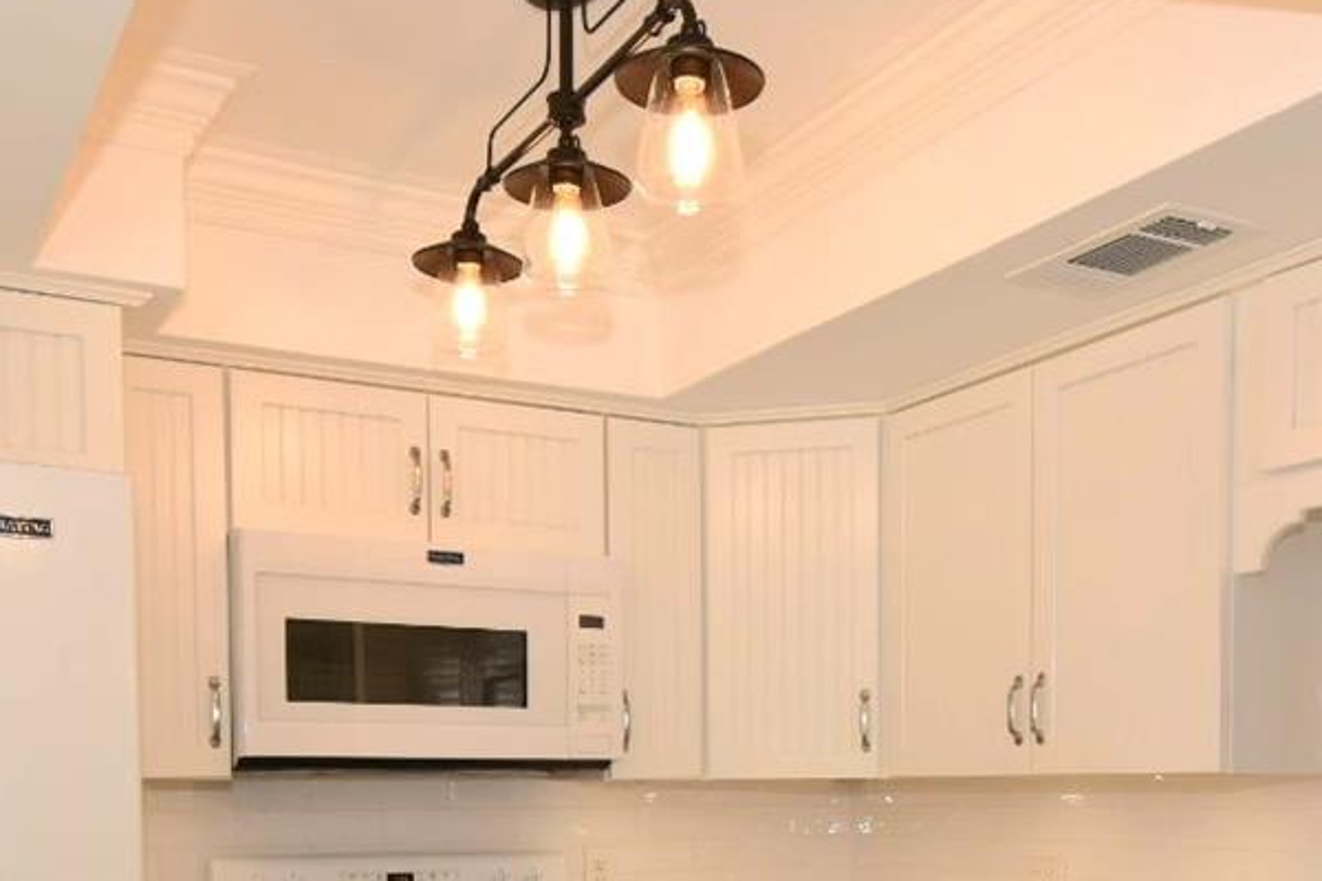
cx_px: 723
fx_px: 1469
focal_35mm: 40
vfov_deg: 31.5
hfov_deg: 48.4
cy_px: 828
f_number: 5.6
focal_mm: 10
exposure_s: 1/125
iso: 400
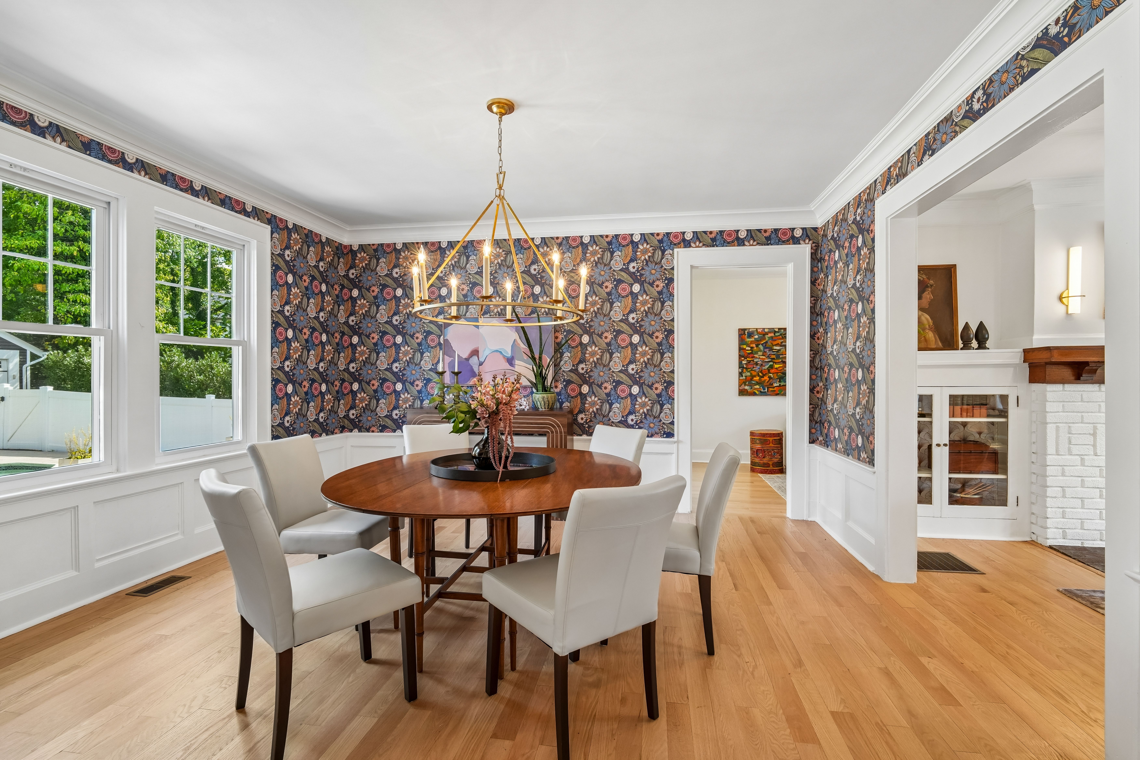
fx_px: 507
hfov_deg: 96.7
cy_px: 380
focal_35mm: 16
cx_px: 570
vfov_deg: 73.7
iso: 400
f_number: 8
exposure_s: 1/13
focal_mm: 16
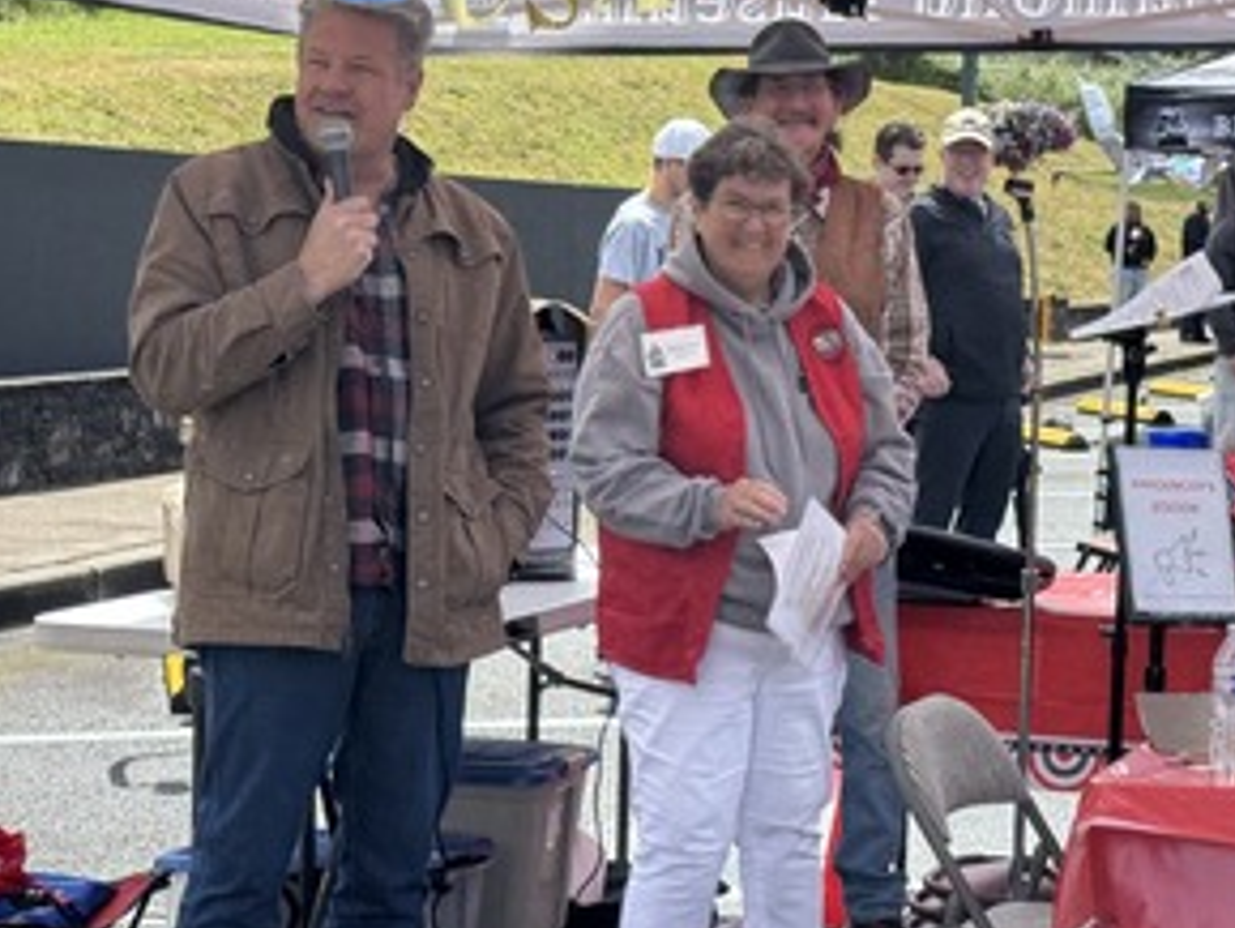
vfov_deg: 15.9
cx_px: 714
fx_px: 3319
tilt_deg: -4.0
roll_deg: +0.9
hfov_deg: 21.1
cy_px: 436
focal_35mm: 93
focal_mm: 6.76
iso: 64
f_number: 1.78
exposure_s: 1/2959
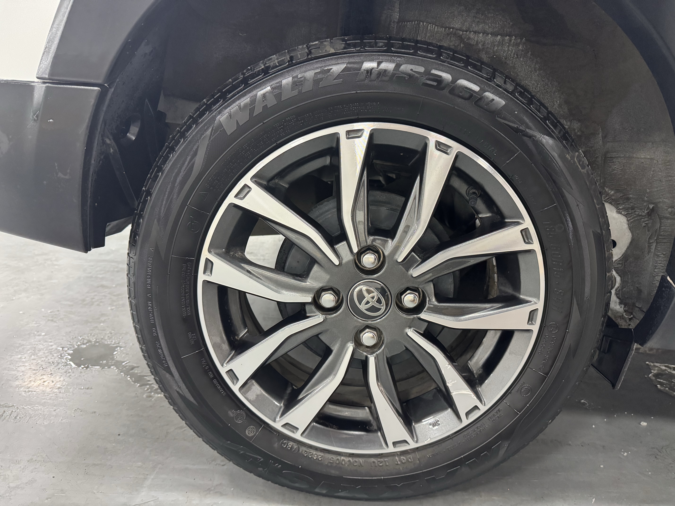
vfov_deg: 56.8
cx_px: 338
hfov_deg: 71.6
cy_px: 253
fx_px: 468
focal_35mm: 24
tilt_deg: -12.9
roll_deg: -3.3
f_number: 1.78
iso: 800
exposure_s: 1/50
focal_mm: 6.76
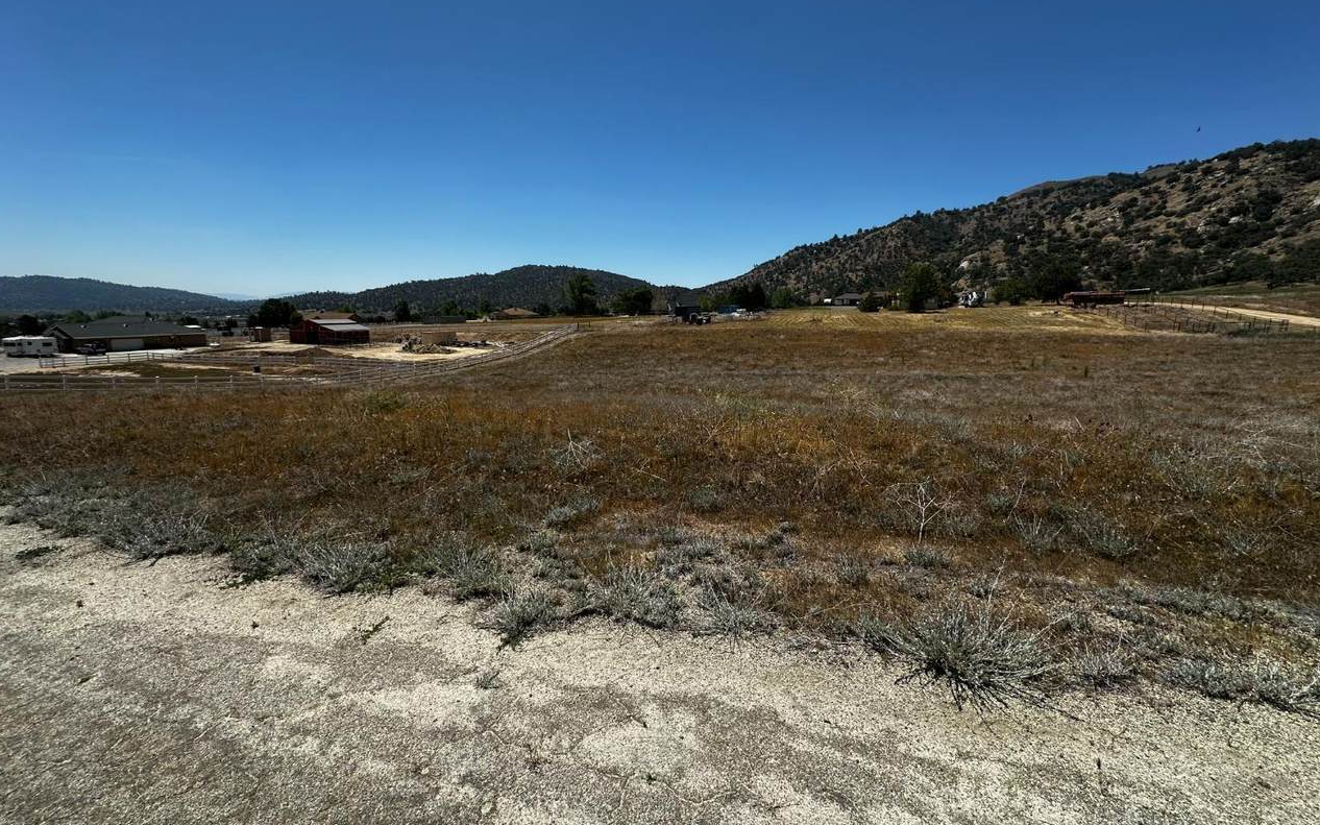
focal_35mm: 15
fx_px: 540
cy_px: 391
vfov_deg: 74.7
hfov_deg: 101.5
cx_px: 658
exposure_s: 1/2132
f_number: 2.2
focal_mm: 2.22
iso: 40
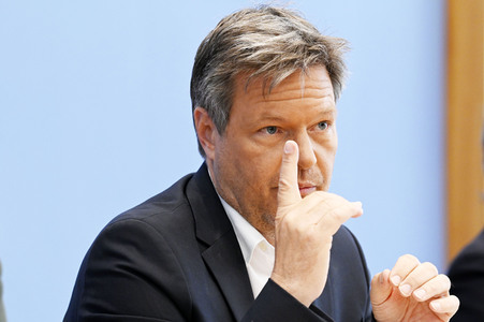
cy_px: 161
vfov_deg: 8.1
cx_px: 242
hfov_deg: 12.1
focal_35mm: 170
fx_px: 2284
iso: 4000
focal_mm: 170
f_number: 5.6
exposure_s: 1/640
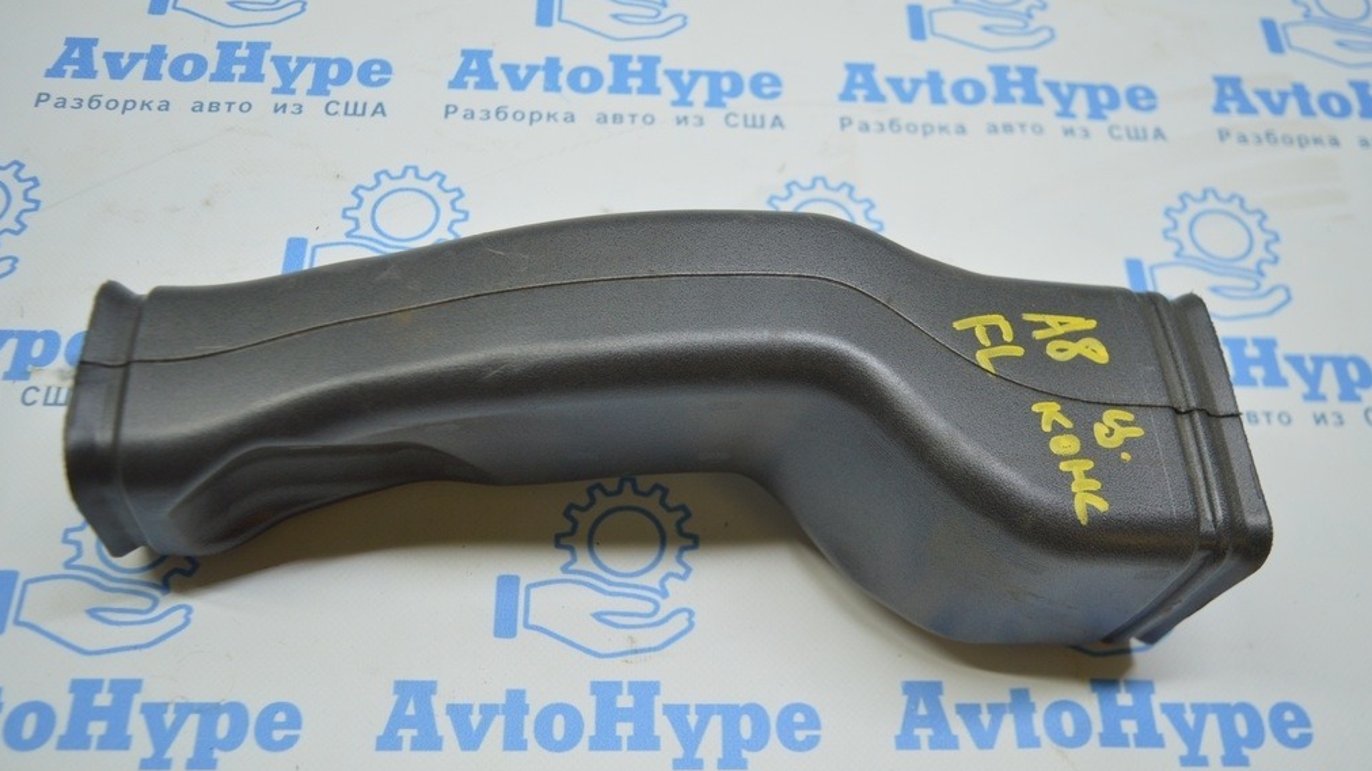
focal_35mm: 35
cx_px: 679
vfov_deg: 33.6
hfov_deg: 56.6
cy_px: 434
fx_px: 1273
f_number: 3.8
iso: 400
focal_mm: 22
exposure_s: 1/80
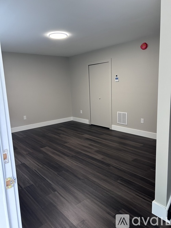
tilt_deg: -10.7
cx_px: 86
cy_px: 114
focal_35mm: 26
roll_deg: +2.5
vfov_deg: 67.3
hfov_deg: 53.0
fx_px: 171
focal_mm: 5.7
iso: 160
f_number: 1.5
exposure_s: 1/60
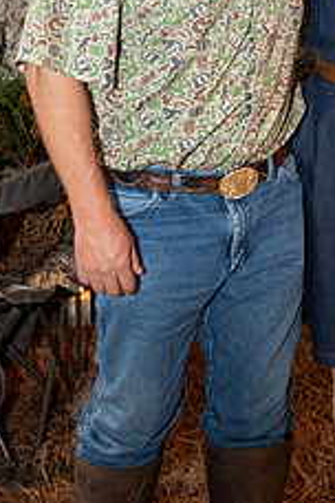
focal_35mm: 89
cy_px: 9
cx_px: 315
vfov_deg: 22.1
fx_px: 1242
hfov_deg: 15.2
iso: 3200
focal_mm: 45
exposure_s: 1/100
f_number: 5.6
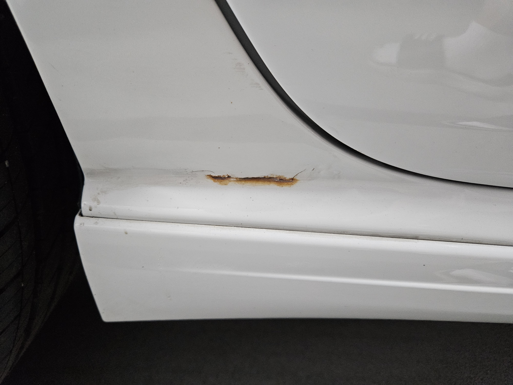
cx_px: 256
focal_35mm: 23
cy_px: 192
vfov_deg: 58.9
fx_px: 341
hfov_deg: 73.9
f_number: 1.8
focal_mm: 5.4
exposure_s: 1/60
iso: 800
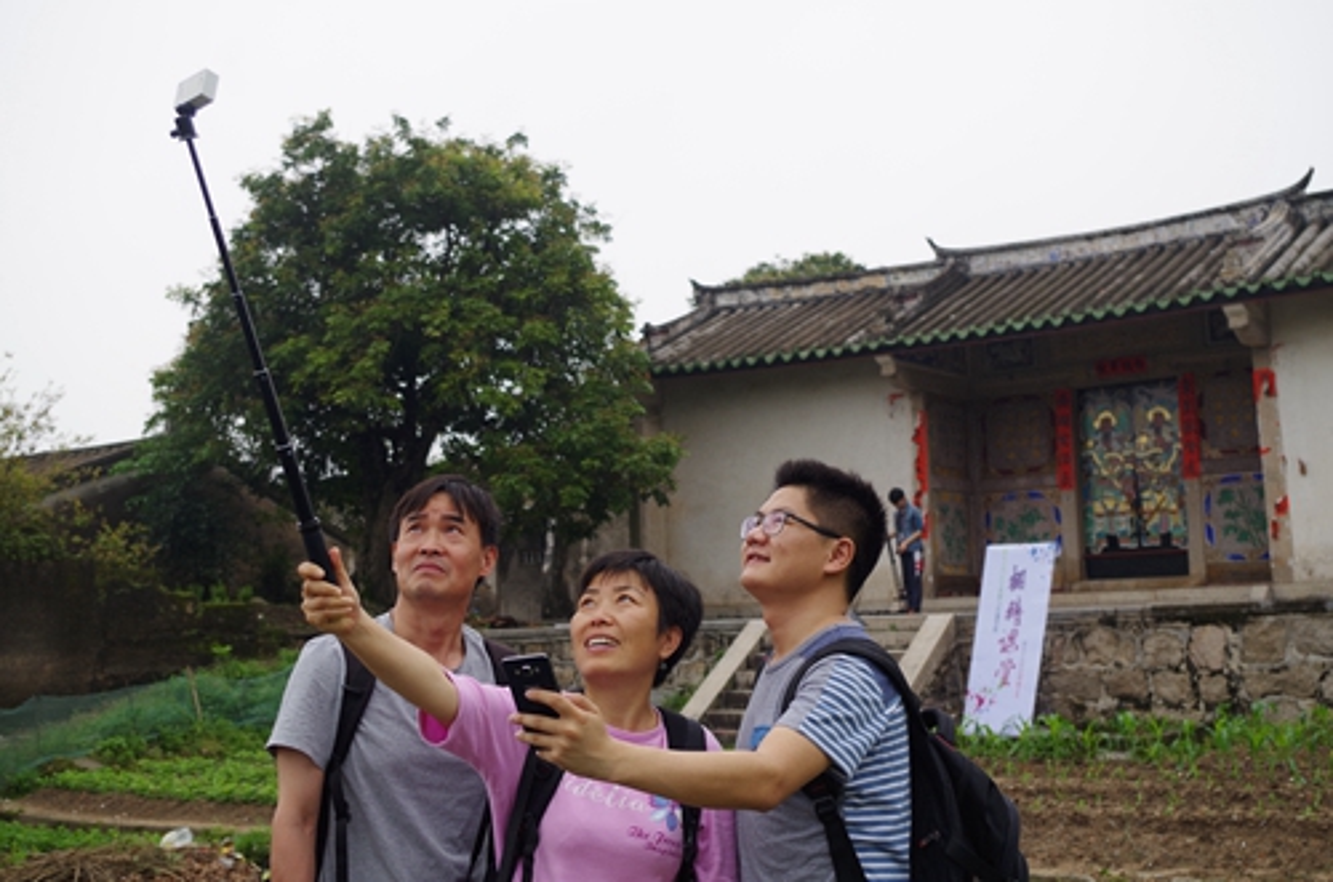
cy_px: 441
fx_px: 1552
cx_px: 666
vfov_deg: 31.7
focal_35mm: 42
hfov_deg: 46.5
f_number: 4.5
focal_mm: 28.13
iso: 200
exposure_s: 1/500
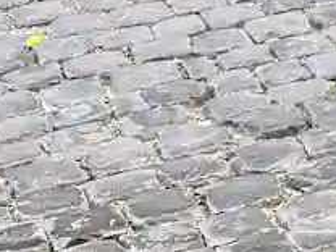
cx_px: 911
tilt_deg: -1.7
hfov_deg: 8.6
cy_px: -473
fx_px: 1961
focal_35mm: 202
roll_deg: -0.1
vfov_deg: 6.7
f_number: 1.78
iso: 100
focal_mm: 6.76
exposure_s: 1/198
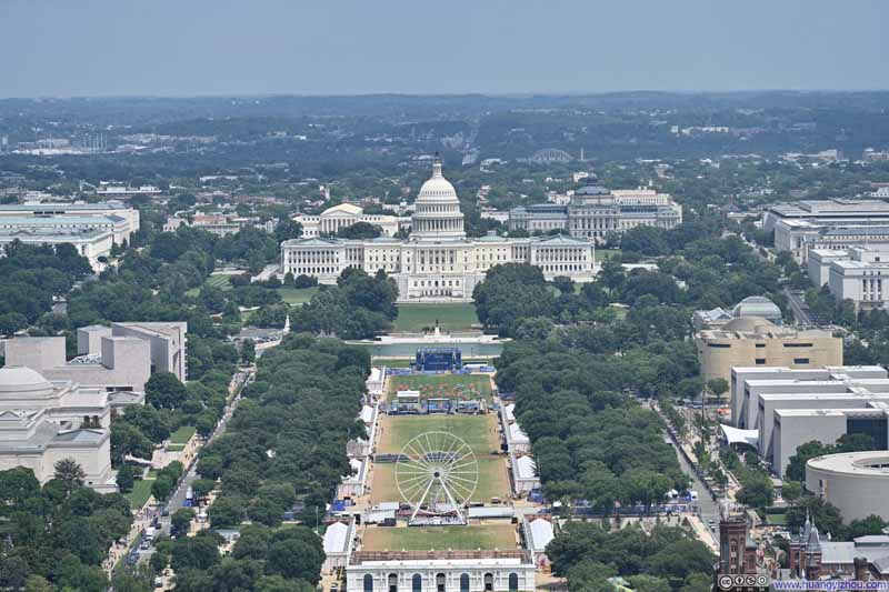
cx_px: 444
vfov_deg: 11.4
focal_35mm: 120
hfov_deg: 17.1
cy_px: 296
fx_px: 2963
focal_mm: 120
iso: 64
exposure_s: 1/800
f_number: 5.6
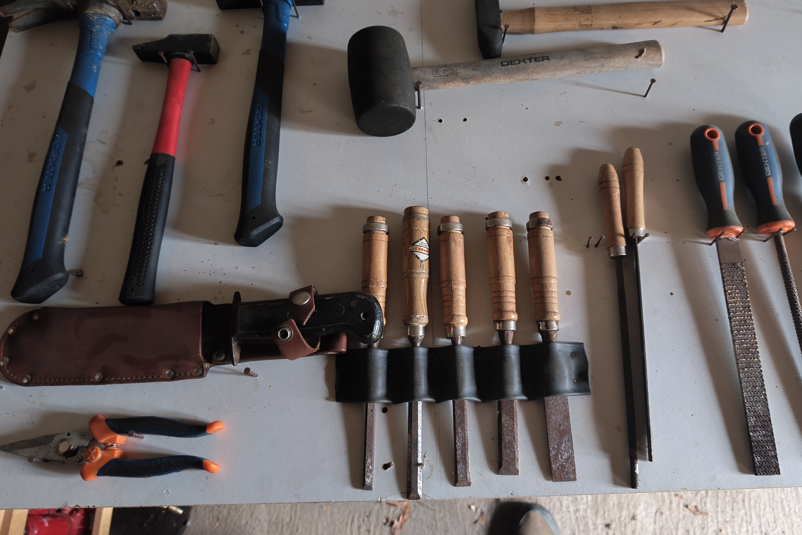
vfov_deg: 47.8
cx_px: 420
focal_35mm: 27
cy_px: 228
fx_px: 601
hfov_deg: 67.3
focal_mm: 6.06
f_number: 1.7
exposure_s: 1/25
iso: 2000
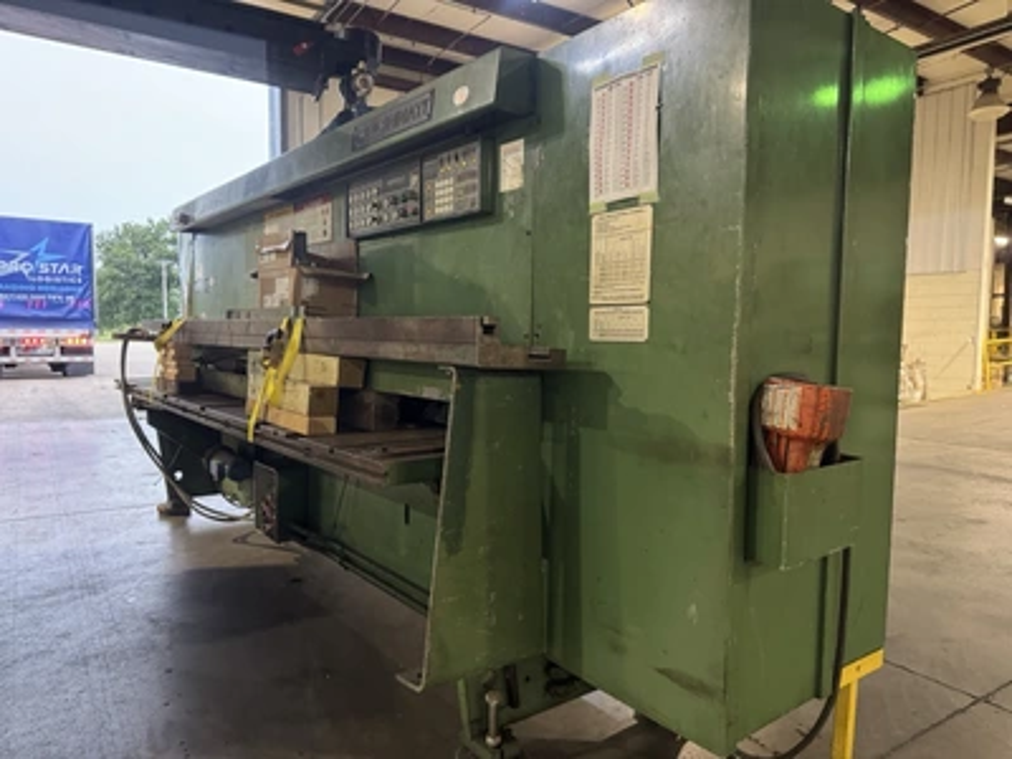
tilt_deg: -4.6
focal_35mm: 24
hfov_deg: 71.6
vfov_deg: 56.8
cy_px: 380
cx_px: 506
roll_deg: -0.9
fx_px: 702
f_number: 1.78
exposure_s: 1/40
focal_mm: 6.76
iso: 640
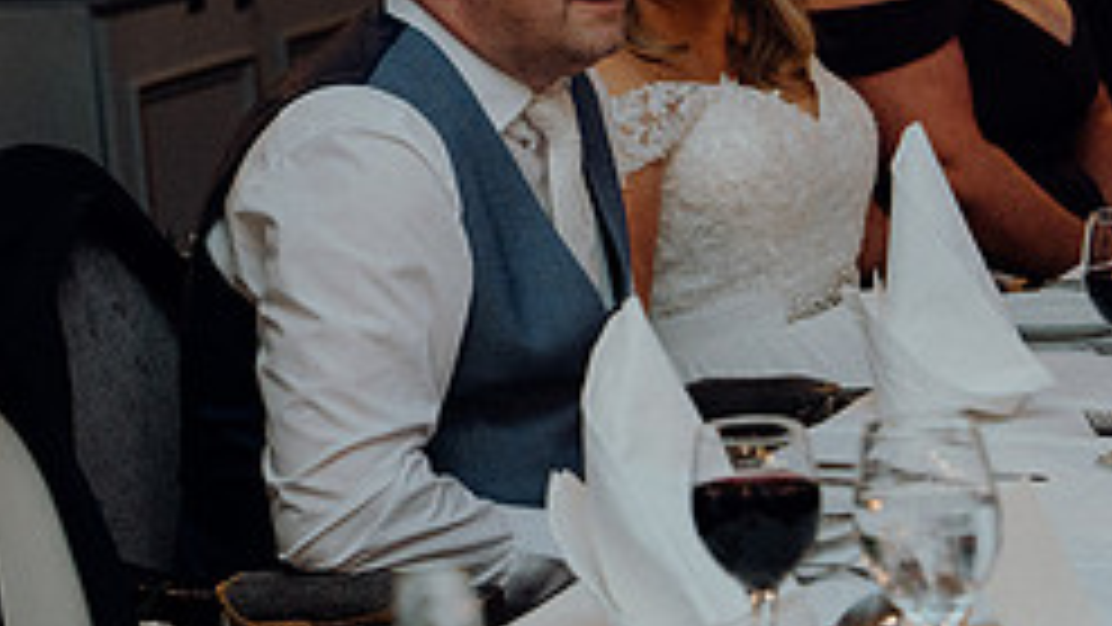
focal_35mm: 140
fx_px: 4128
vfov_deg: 8.6
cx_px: -32
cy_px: -142
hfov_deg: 15.0
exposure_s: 1/160
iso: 2500
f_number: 3.5
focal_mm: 57
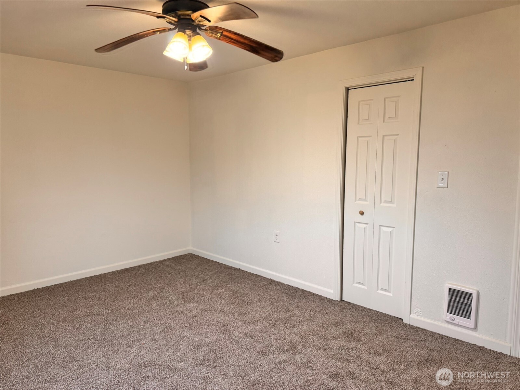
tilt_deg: -6.7
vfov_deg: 56.8
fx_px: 361
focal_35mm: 24
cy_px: 195
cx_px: 260
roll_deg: -0.2
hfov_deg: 71.6
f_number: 1.78
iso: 200
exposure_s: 1/120
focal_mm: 6.76
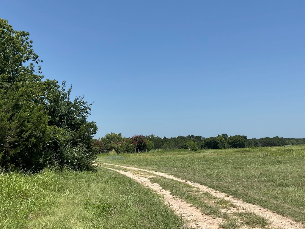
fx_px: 370
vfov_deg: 34.0
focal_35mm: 42
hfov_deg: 44.8
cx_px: 159
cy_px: 154
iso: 16
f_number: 1.8
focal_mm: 3
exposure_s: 1/2667
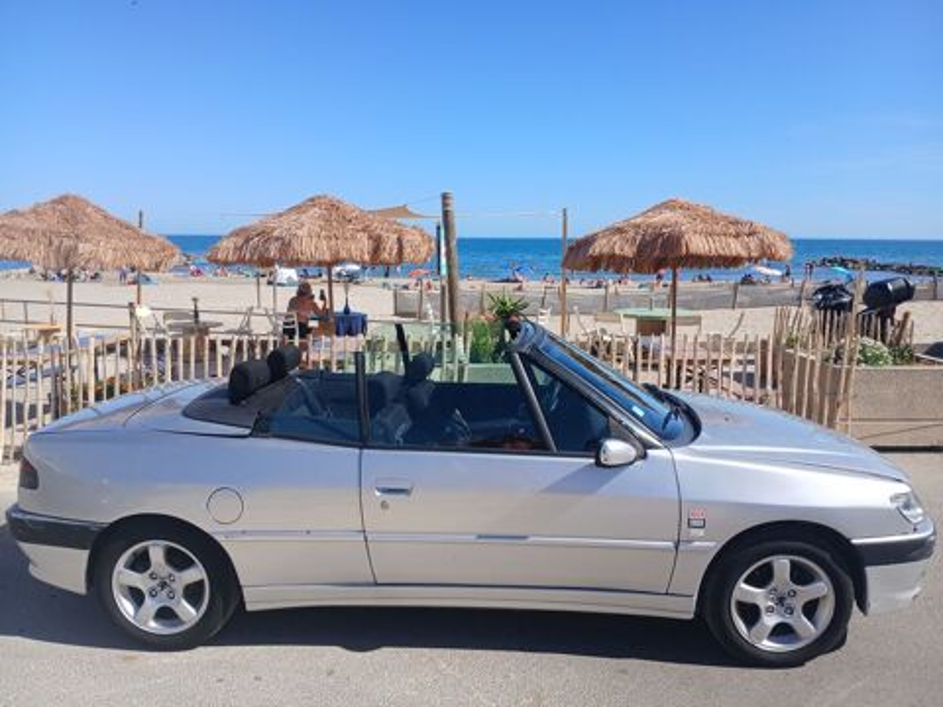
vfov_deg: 53.1
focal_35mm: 26
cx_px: 472
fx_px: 708
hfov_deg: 67.3
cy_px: 354
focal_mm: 3.98
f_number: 1.8
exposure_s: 1/545
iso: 20
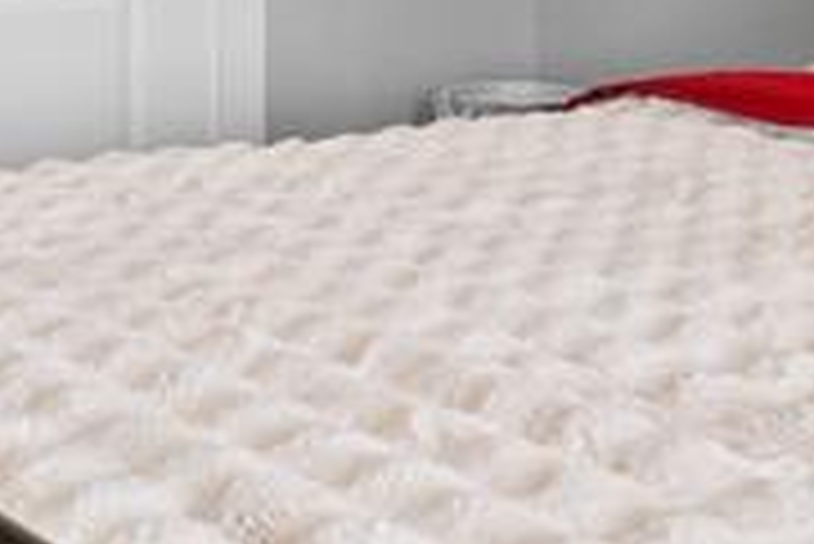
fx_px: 2236
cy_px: -216
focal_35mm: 99
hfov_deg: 20.2
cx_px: 58
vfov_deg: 13.3
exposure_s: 1/1.67
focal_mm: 17.5
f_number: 9
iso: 800
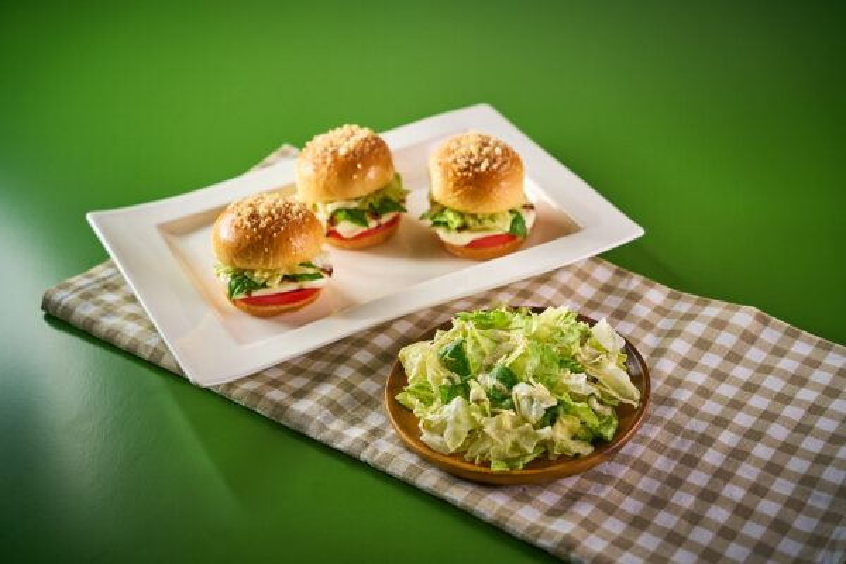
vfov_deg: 23.4
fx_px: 1363
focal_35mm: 58
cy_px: 282
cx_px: 423
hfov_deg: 34.5
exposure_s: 1/100
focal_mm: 58
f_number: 4
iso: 320
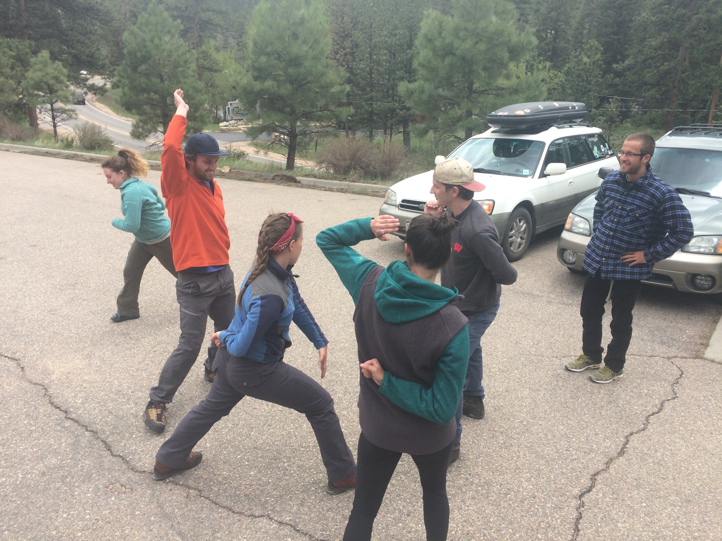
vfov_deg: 48.2
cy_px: 270
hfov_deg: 61.7
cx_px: 361
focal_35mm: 29
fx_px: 605
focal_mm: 4.15
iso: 32
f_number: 2.2
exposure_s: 1/892
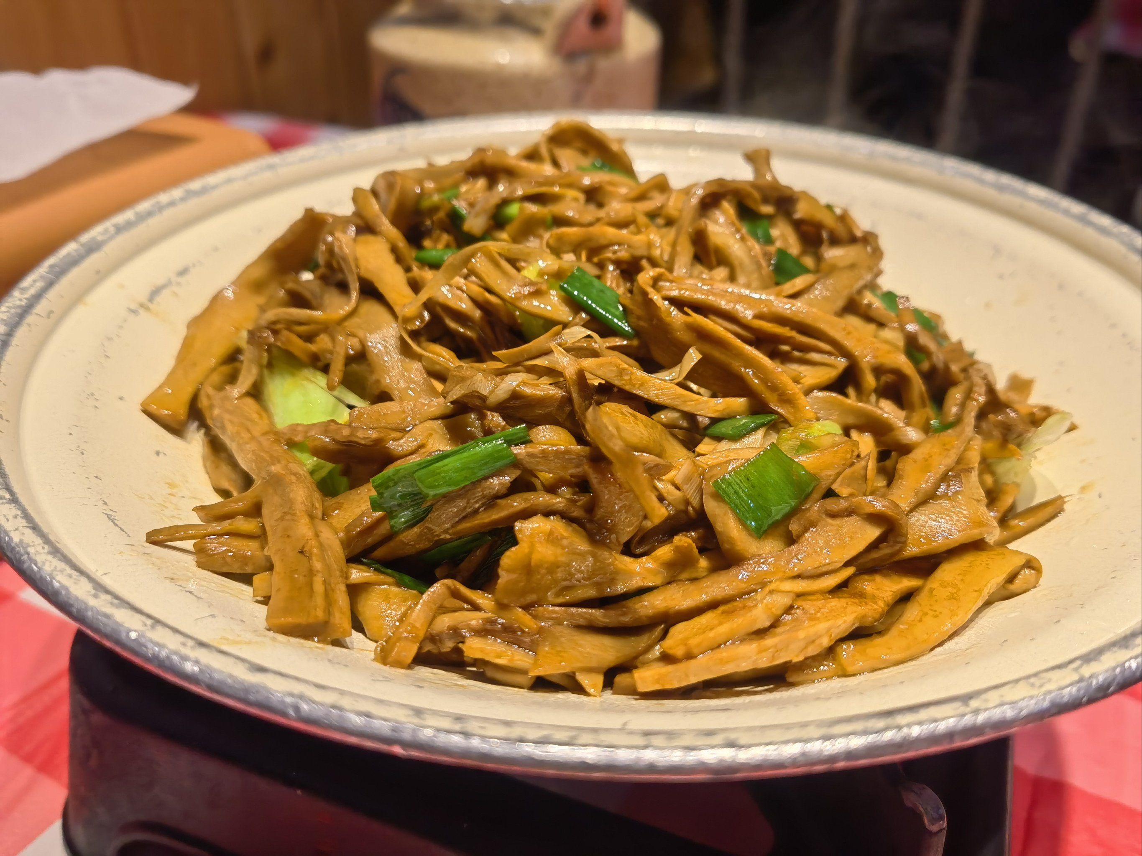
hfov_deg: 65.3
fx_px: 891
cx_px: 571
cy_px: 428
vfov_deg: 51.4
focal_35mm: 27
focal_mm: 5.54
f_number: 1.8
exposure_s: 1/303
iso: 500
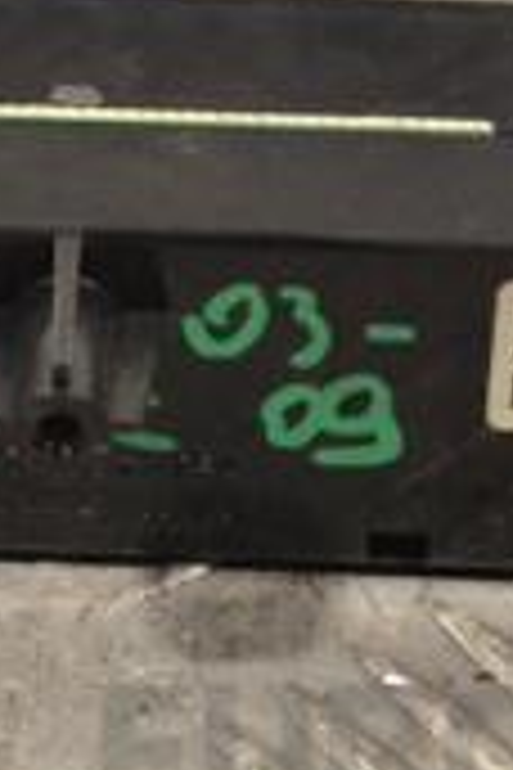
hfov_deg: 4.7
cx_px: 18
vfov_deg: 7.1
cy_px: 153
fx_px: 6193
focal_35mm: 290
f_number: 9
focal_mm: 55
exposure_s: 1/320
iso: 3200
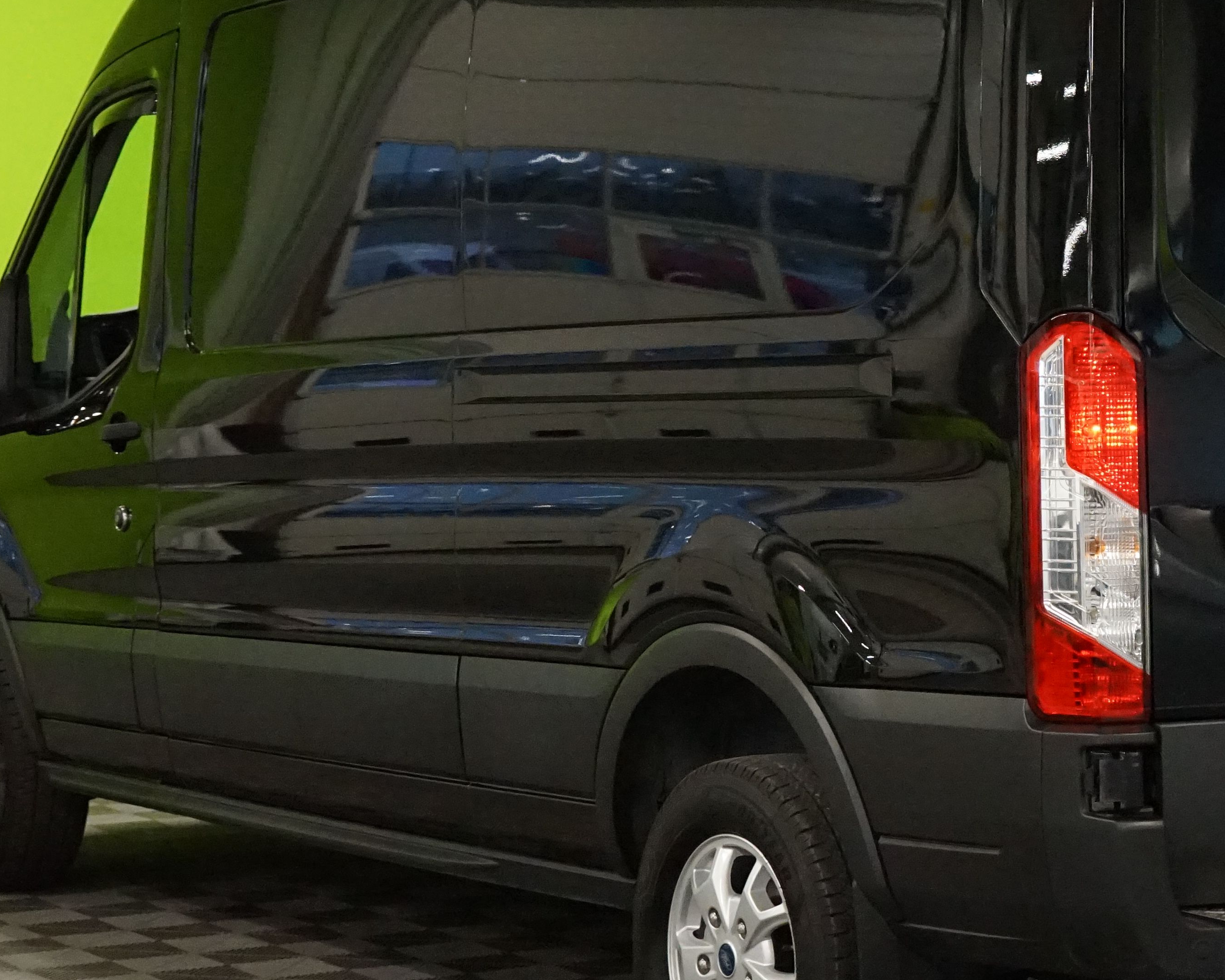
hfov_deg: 18.5
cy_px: 435
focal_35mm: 103
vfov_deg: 14.9
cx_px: 960
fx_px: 3734
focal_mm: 49
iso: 8000
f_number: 4.5
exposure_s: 1/500
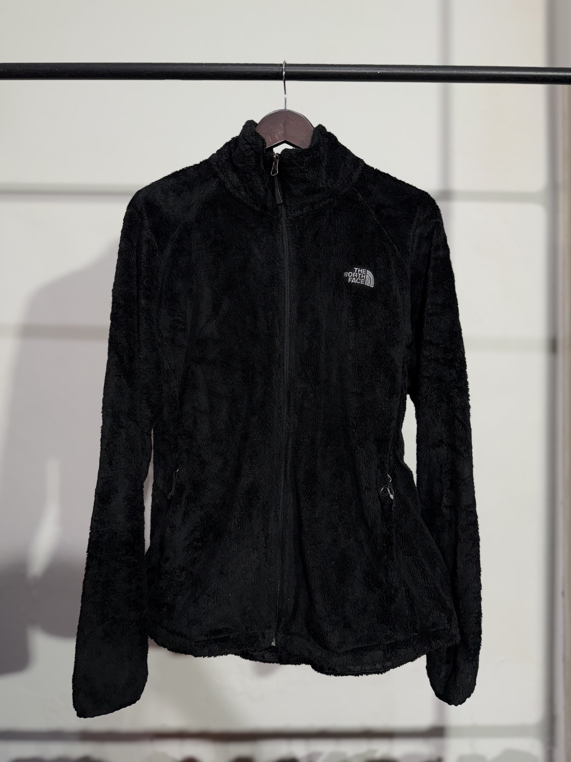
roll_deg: -0.1
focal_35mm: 24
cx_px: 286
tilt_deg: +1.2
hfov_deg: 56.8
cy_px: 381
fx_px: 528
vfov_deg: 71.6
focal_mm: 6.76
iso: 80
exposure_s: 1/100
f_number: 1.78
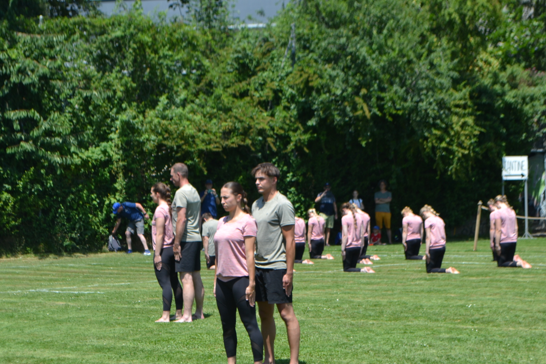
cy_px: 230
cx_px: 242
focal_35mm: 114
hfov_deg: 18.0
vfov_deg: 12.0
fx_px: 1724
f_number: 7.1
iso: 100
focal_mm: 55
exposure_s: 1/200
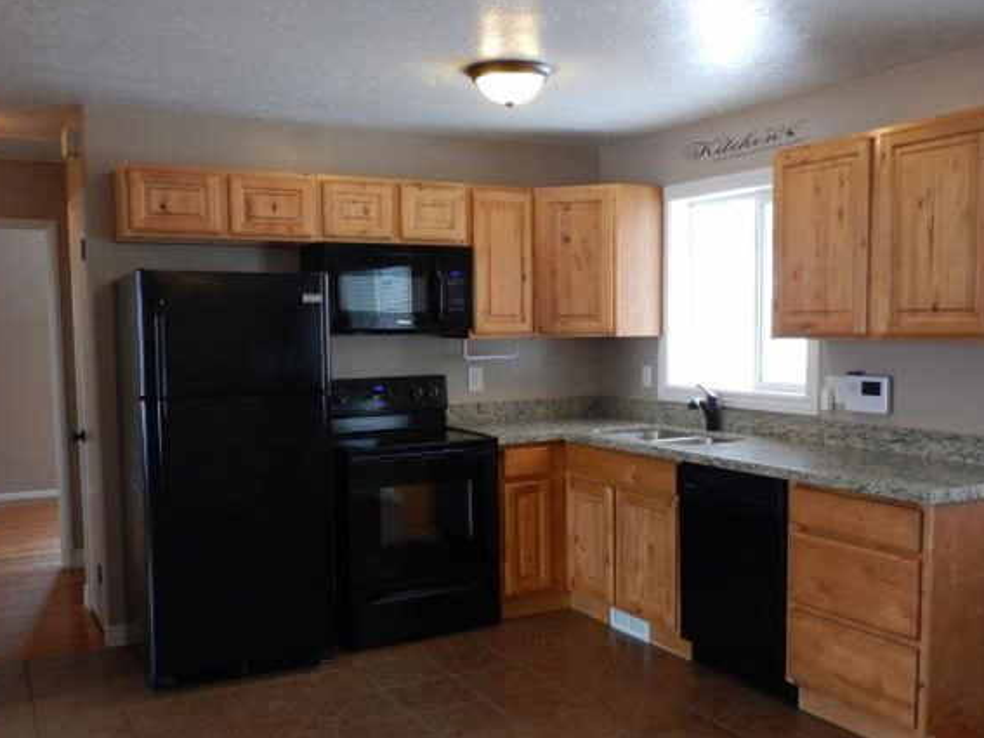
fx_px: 995
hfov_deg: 52.6
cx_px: 533
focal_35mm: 35
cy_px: 410
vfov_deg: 40.6
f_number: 4.2
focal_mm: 5.6
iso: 220
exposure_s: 1/30
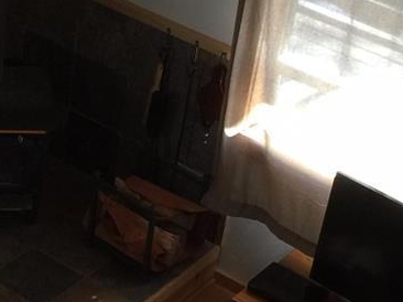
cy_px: 255
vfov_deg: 12.4
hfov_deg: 16.2
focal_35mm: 119
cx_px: -9
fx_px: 1384
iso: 40
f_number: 2.2
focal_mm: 4.15
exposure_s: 1/30
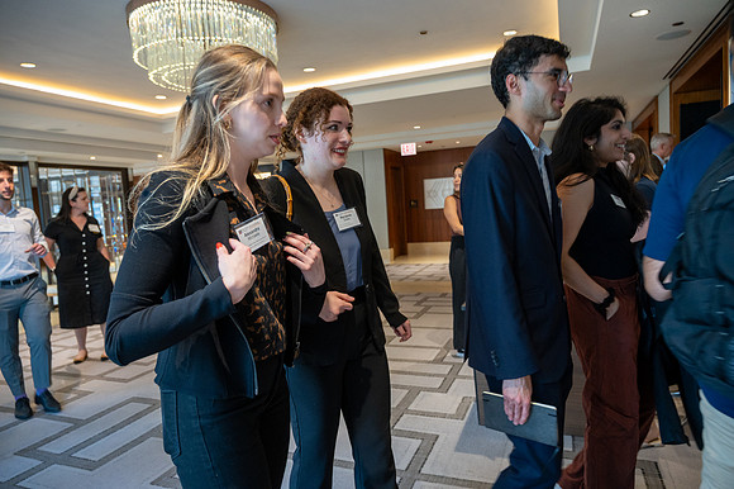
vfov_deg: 53.1
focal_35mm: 24
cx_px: 367
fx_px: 489
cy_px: 244
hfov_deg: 73.8
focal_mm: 24
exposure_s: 1/50
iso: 1600
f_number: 4
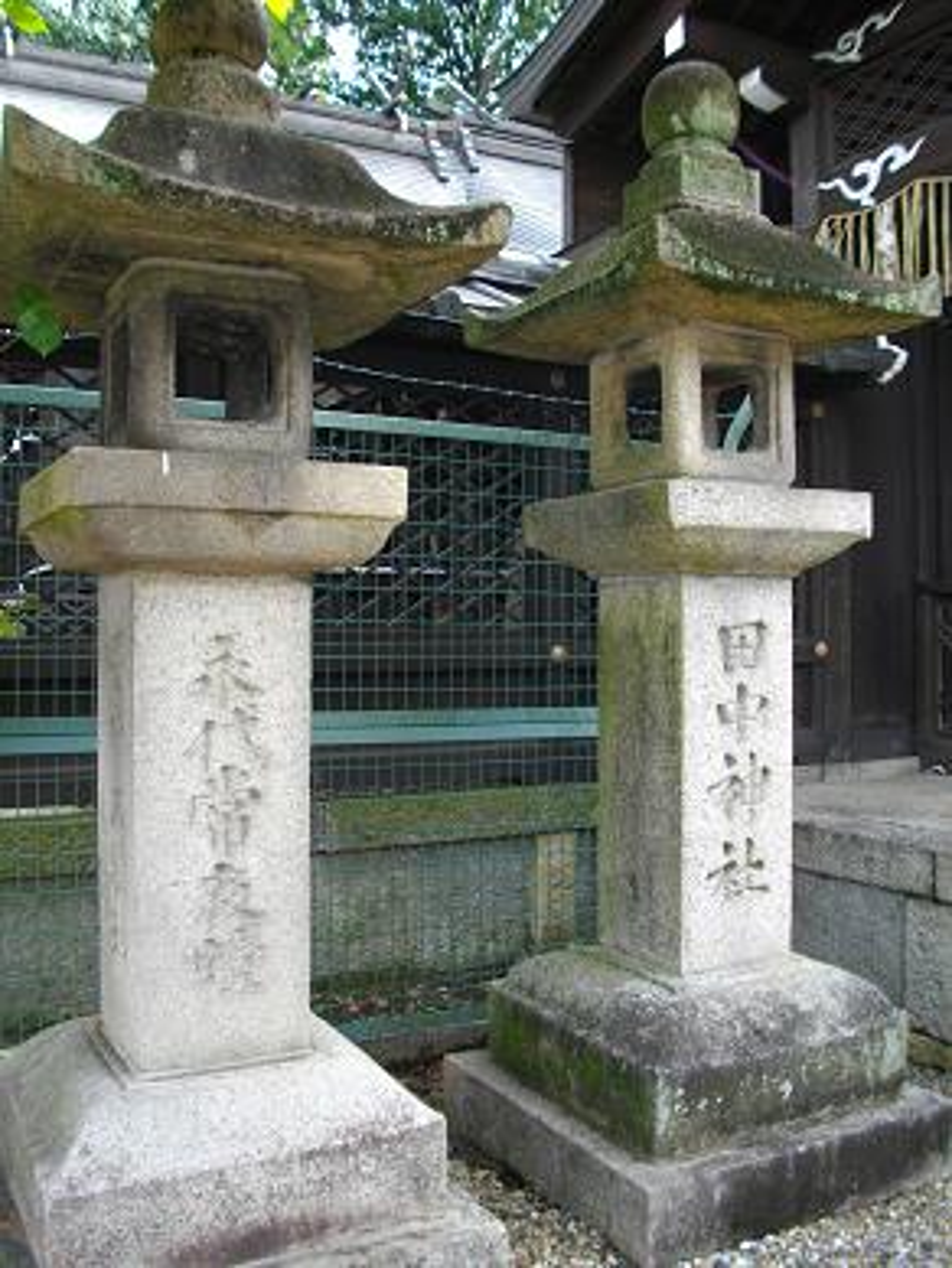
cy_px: 634
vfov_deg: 56.8
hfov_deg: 44.2
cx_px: 476
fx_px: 1173
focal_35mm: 32
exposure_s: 1/125
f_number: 2.9
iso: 173
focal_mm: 5.7
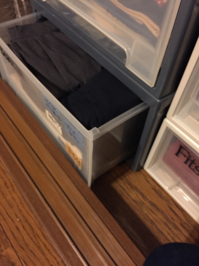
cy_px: 133
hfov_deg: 48.2
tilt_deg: -52.1
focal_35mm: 29
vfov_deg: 61.7
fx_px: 222
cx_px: 100
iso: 500
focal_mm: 4.15
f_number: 2.2
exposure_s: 1/15
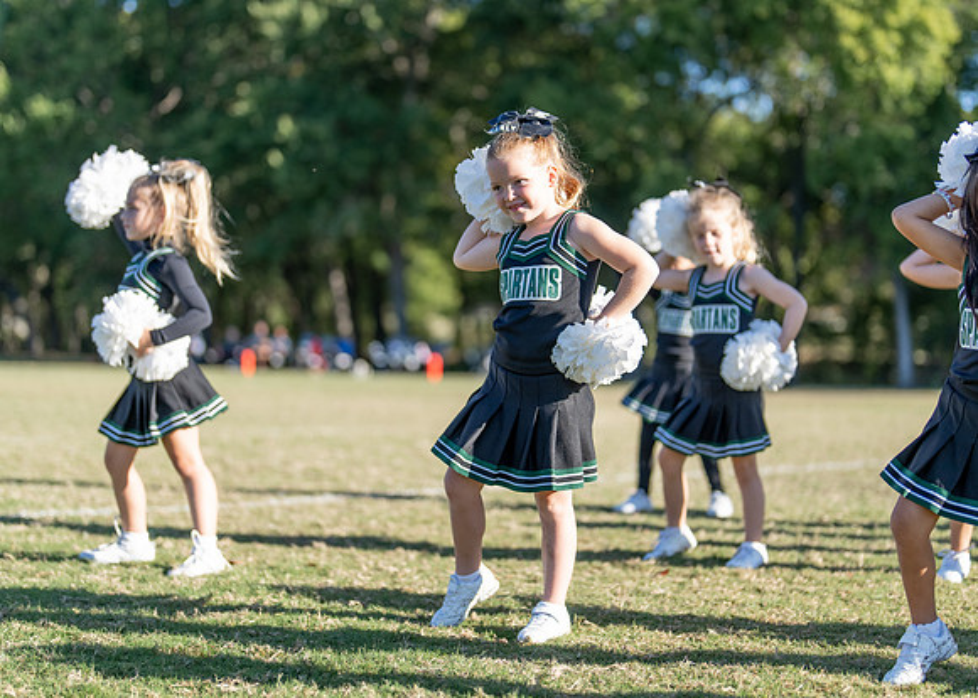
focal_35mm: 68
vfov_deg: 21.0
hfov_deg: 29.1
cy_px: 312
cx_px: 497
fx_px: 1886
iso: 100
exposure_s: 1/4000
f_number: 1.2
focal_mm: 50
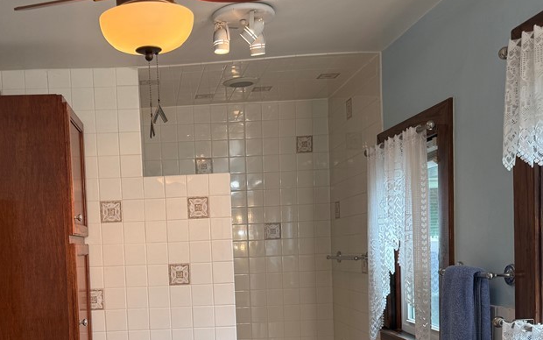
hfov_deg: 46.4
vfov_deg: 29.6
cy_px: 288
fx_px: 622
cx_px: 180
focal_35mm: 42
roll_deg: +2.3
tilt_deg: -2.0
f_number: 1.78
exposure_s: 1/120
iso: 80
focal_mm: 6.76
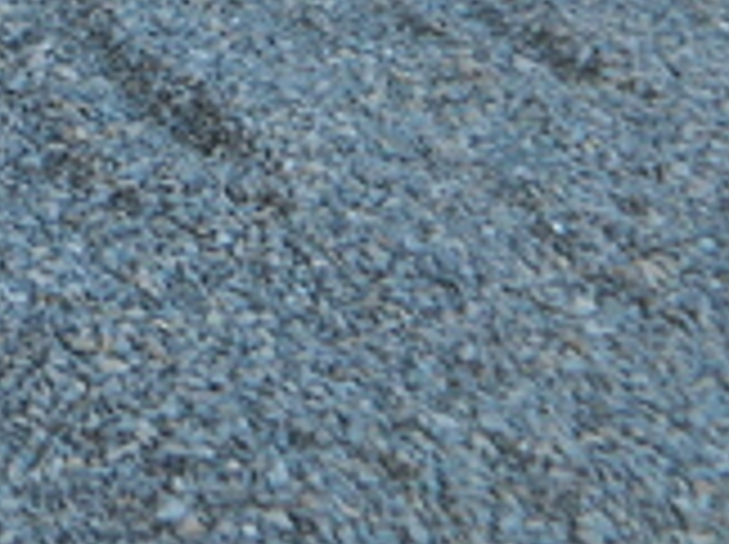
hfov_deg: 13.5
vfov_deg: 10.3
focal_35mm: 138
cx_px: -360
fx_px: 2902
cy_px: -328
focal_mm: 7.3
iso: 80
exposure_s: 1/160
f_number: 3.5
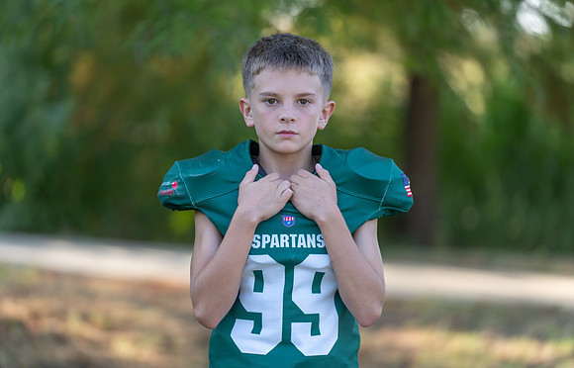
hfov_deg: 13.7
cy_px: 191
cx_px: 287
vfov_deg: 8.8
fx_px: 2390
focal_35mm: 152
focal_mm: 150
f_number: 2.8
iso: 125
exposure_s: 1/320
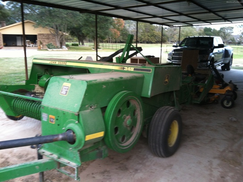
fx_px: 245
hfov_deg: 52.7
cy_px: 91
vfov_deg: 40.6
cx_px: 122
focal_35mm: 35
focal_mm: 3.85
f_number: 2.8
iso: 125
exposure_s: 1/15
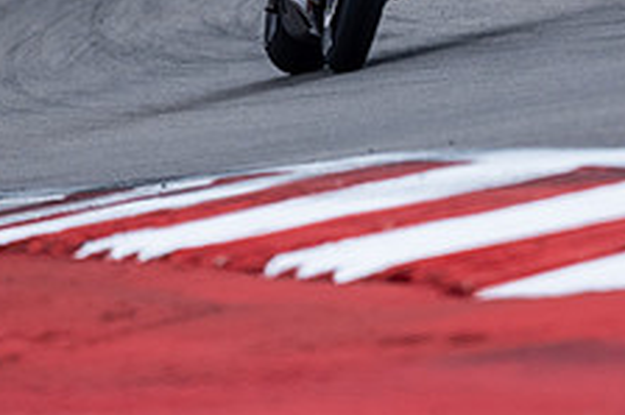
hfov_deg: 1.1
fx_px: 33724
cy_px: -116
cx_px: 254
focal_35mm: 1944
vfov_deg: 0.7
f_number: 5.6
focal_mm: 500
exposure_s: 1/2500
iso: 500
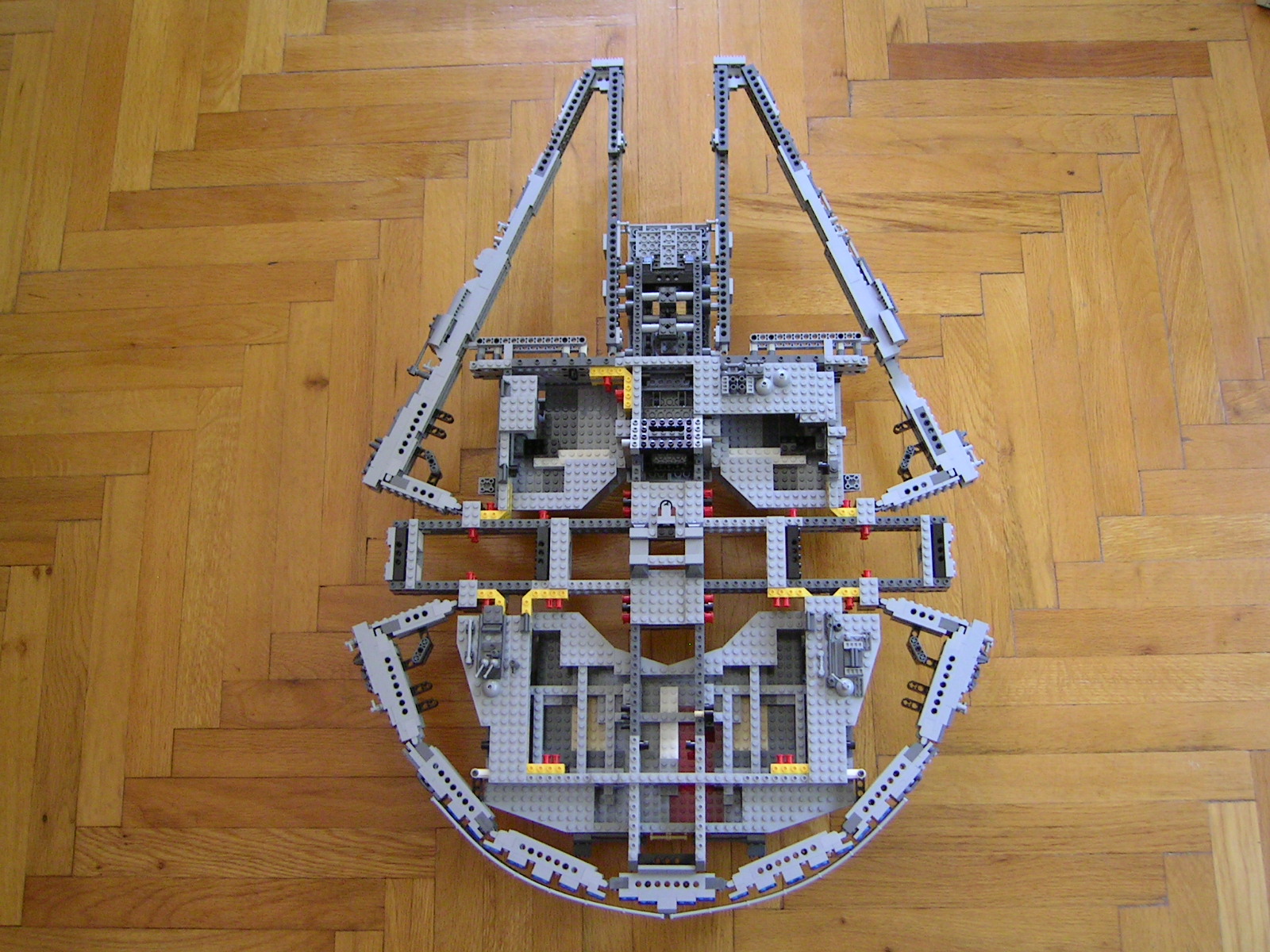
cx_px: 635
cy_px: 476
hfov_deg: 51.4
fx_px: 1321
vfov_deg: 39.7
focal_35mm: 36
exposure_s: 1/10.9
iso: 100
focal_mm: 5.6
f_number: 2.8
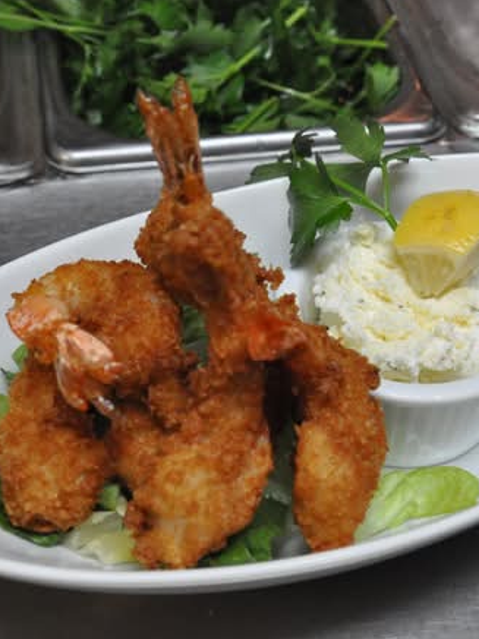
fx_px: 1292
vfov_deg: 27.8
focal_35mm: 70
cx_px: 261
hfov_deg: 21.0
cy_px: 320
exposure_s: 1/80
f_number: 8
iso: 3200
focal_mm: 32
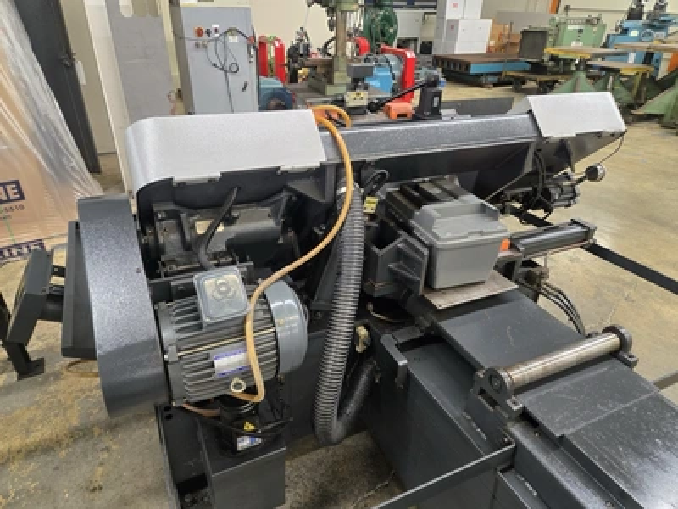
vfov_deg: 58.9
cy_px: 254
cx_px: 339
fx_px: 450
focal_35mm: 23
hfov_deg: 73.9
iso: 400
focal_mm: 5.4
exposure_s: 1/120
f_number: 1.8
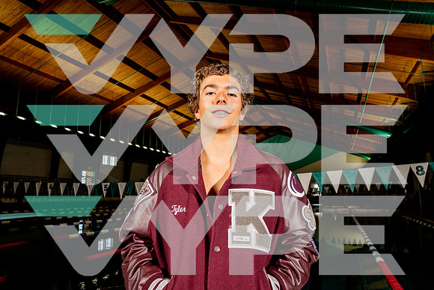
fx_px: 289
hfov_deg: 73.7
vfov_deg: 53.2
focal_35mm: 24
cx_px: 217
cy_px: 145
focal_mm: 24
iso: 400
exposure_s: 1/125
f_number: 7.1
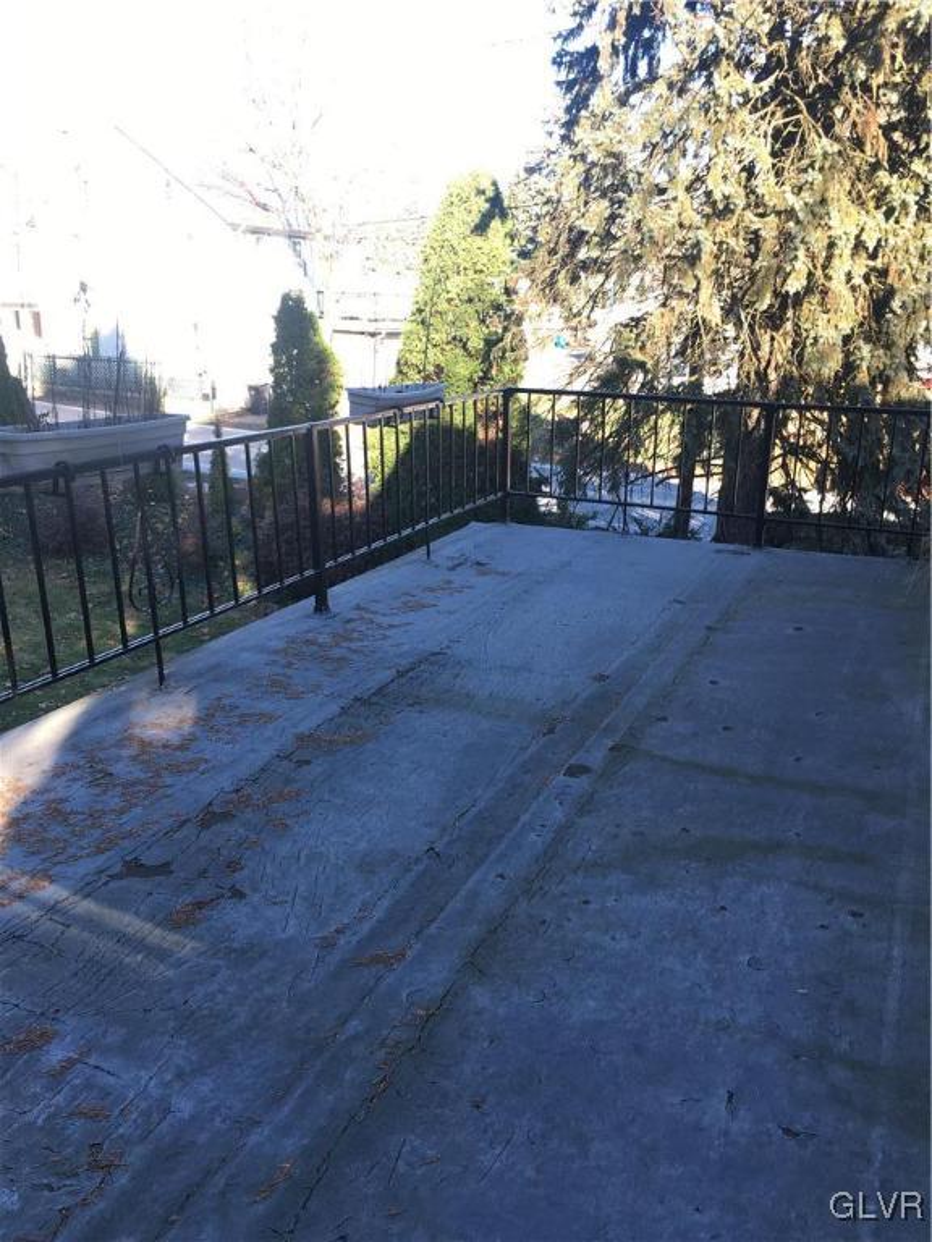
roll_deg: -2.0
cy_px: 621
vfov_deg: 61.7
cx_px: 466
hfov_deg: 48.2
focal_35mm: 29
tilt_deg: -13.3
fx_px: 1041
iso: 25
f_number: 2.2
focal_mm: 4.15
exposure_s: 1/120
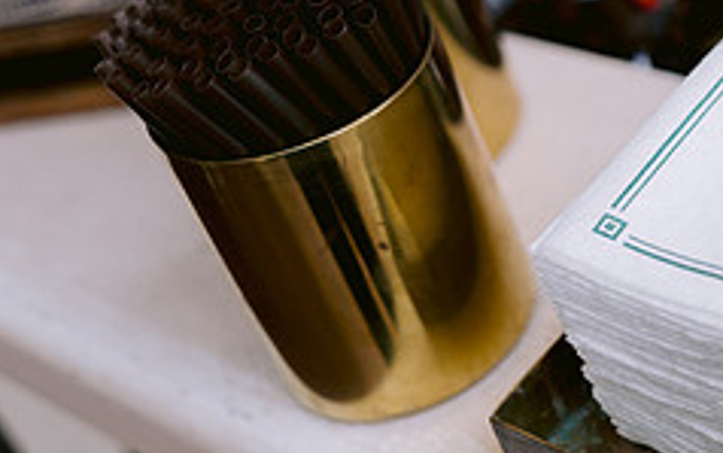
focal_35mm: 87
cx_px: 708
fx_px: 1715
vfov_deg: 14.9
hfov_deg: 22.9
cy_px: 68
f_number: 2.5
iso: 400
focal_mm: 35
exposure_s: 1/60
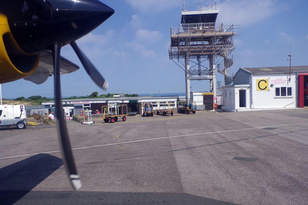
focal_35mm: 32
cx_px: 154
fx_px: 269
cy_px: 102
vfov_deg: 41.6
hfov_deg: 59.5
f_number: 4.5
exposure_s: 1/5000
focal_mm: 21
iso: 400
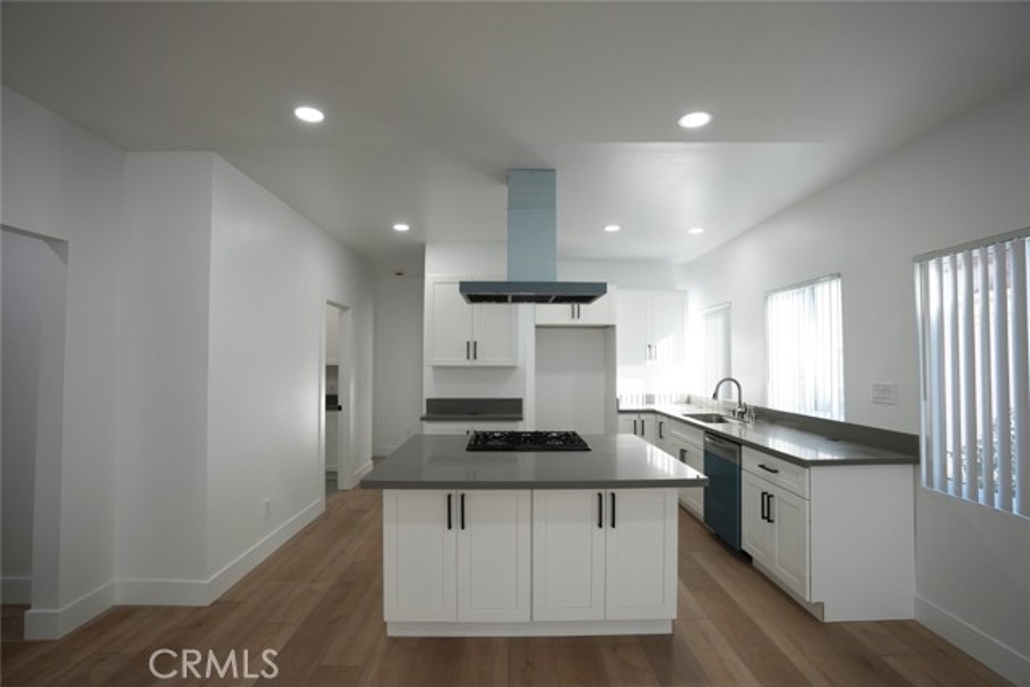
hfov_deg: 96.7
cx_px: 515
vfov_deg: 73.8
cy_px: 344
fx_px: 458
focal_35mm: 16
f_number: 4
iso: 250
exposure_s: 1/160
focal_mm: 16
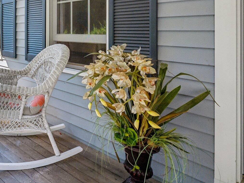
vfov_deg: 42.9
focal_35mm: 31
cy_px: 31
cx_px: 0
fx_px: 219
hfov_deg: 48.2
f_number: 8
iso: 400
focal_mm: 16
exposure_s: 1/400
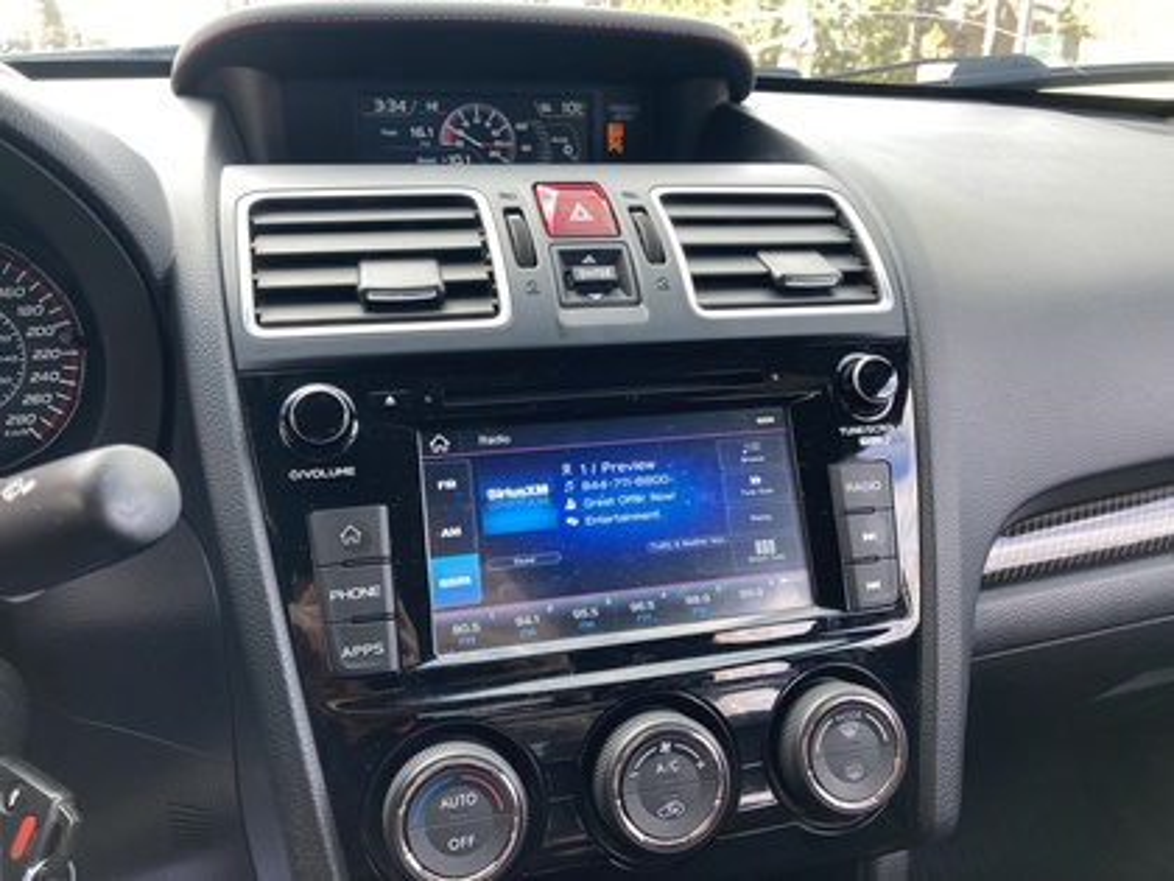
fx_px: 950
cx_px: 587
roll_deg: -0.6
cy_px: 440
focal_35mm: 28
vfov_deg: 49.7
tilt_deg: -21.7
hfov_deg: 63.4
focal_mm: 3.99
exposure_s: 1/100
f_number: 1.8
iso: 40
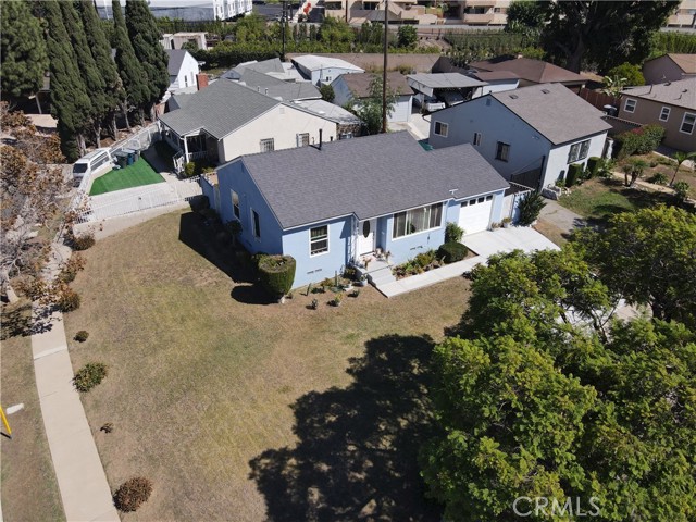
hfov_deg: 71.6
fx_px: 483
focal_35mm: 24
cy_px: 261
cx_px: 348
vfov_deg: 56.8
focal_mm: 4.5
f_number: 2.8
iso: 100
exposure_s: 1/60
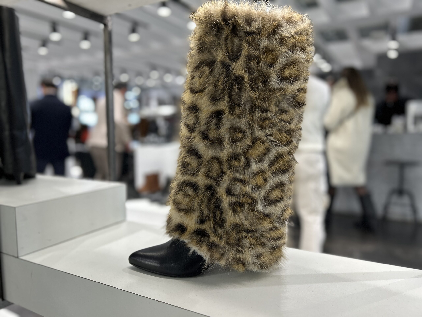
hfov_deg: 67.3
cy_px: 158
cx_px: 211
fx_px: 317
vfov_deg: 53.1
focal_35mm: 26
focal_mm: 5.7
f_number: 1.5
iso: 80
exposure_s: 1/98
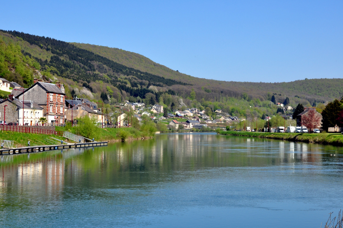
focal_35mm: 72
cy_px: 114
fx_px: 685
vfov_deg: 18.9
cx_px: 172
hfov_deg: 28.1
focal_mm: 48
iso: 200
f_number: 10
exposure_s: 1/320
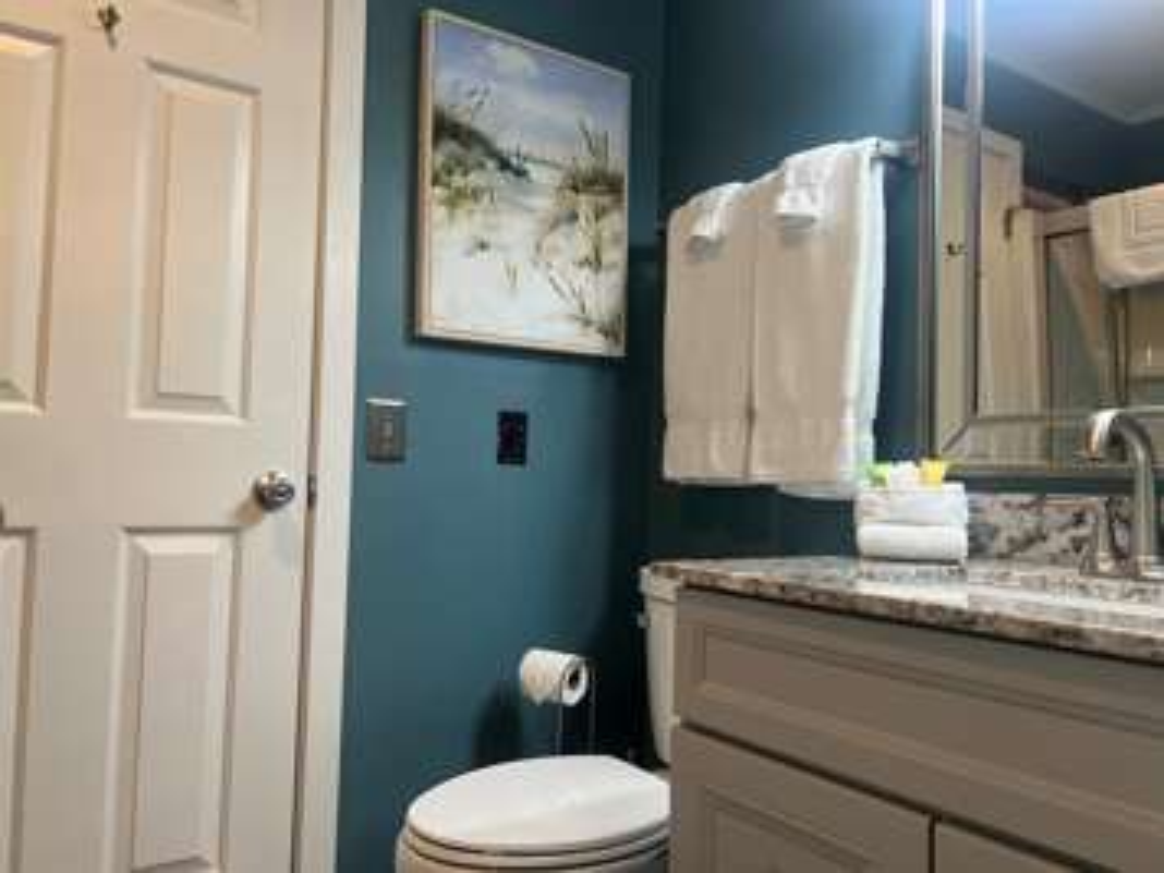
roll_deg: -1.0
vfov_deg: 53.1
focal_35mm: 26
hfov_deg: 67.3
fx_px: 874
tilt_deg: +1.9
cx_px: 582
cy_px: 436
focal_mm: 5.7
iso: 125
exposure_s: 1/120
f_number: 1.5
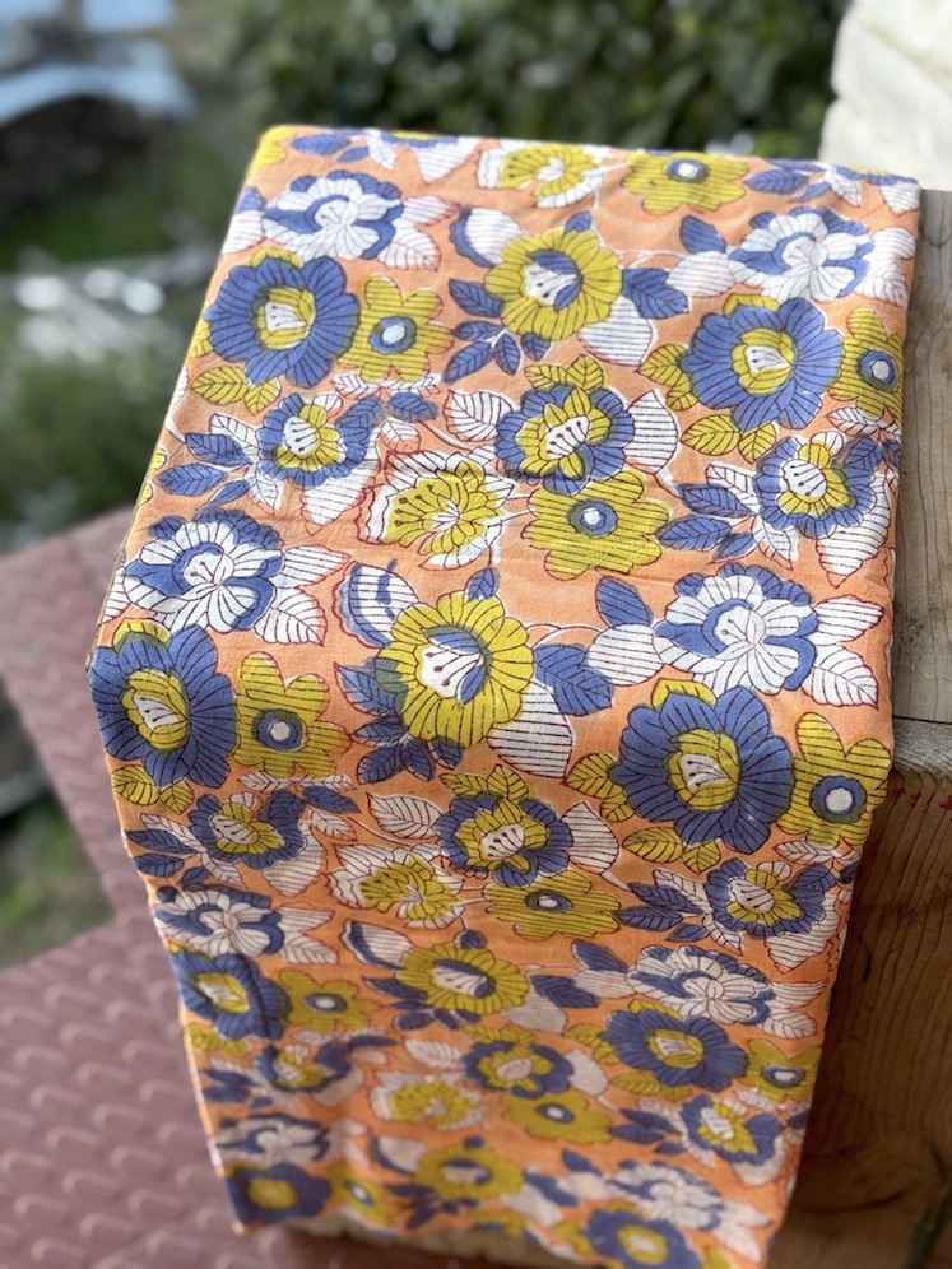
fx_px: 1760
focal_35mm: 48
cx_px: 476
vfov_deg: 39.7
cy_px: 634
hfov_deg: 30.3
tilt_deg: -52.4
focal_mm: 6.76
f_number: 1.78
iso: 64
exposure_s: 1/503
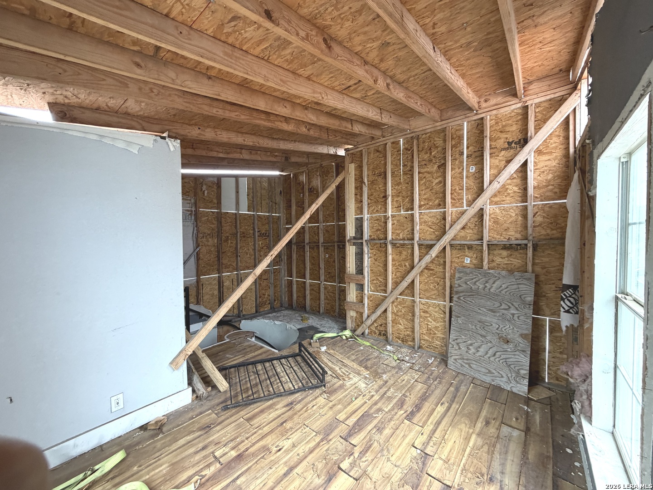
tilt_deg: -2.2
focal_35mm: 14
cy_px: 245
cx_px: 326
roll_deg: +1.4
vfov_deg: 85.7
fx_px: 264
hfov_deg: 102.1
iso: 320
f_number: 2.2
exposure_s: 1/73
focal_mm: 2.22
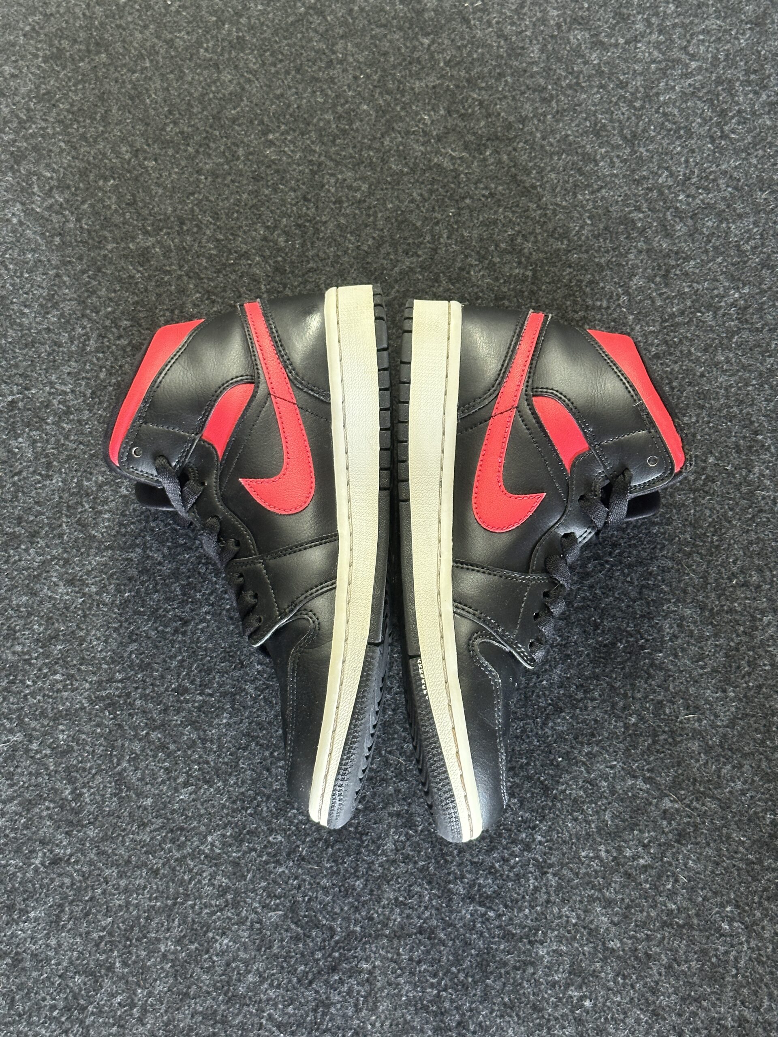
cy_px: 518
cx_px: 389
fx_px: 1438
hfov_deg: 30.3
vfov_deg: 39.7
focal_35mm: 48
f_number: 1.78
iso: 320
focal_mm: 6.86
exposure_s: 1/33
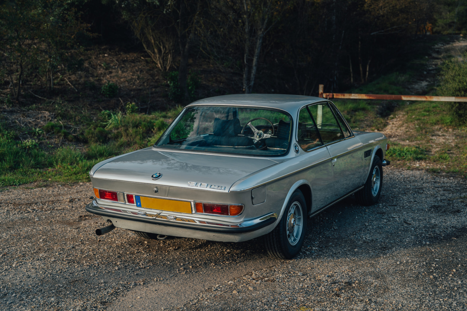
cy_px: 156
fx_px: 617
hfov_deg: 41.4
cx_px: 234
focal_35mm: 48
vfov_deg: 28.3
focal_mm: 47.6
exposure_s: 1/500
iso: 125
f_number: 2.8
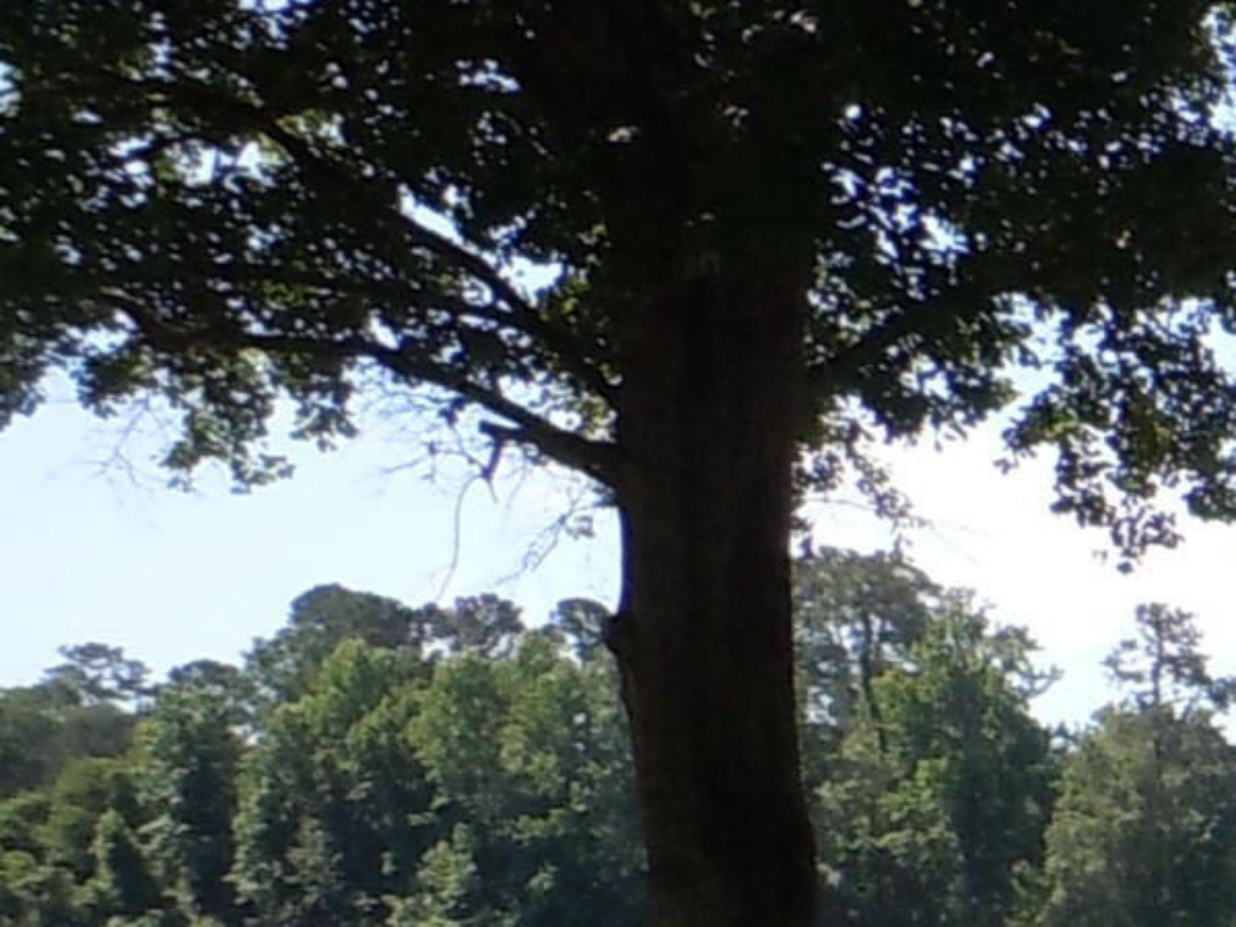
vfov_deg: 10.3
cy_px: 1331
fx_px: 4999
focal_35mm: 140
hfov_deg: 11.5
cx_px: 2991
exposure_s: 1/400
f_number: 3.7
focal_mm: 5
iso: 100
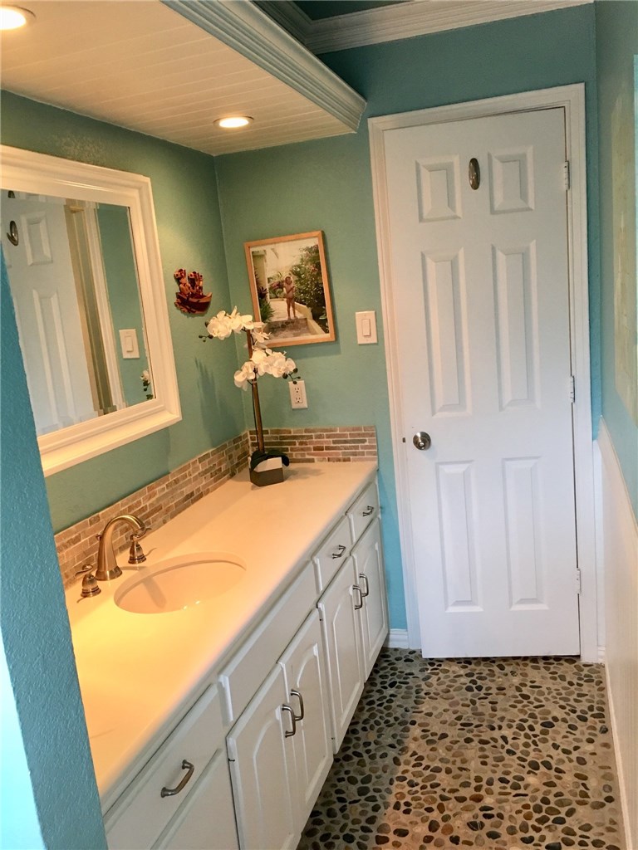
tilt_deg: -9.2
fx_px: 713
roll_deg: +3.9
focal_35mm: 29
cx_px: 319
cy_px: 425
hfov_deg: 48.2
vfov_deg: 61.7
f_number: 2.2
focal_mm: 4.15
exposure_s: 1/15
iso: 80
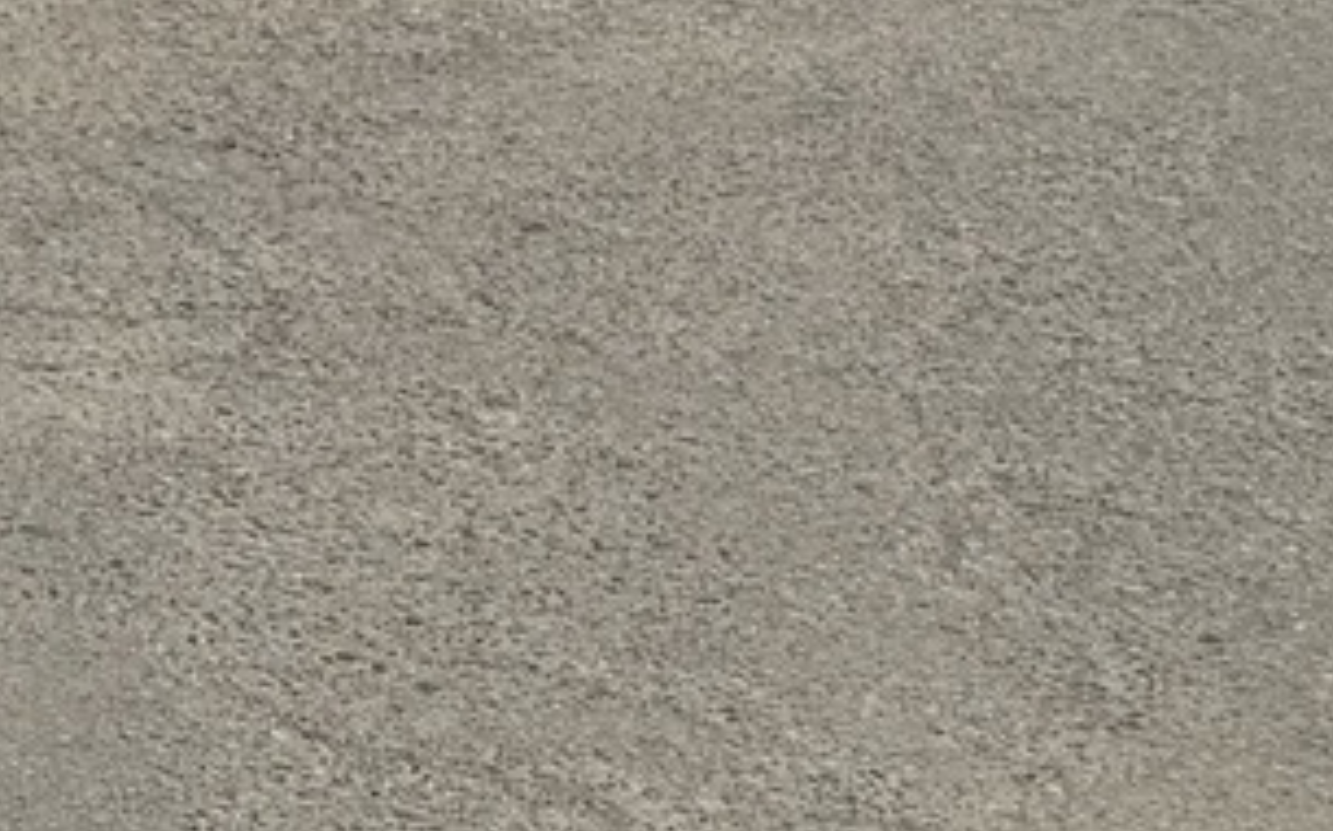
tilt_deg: -5.6
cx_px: -2596
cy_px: -1233
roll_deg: +0.6
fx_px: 6206
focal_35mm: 171
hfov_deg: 9.6
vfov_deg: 7.2
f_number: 1.78
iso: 80
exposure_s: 1/9091
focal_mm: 6.76
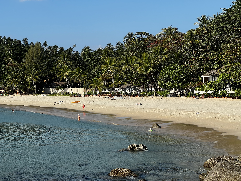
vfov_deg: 19.1
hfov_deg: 25.3
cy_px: 90
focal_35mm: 77
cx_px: 120
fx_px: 536
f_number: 2.8
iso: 32
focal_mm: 9
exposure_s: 1/713
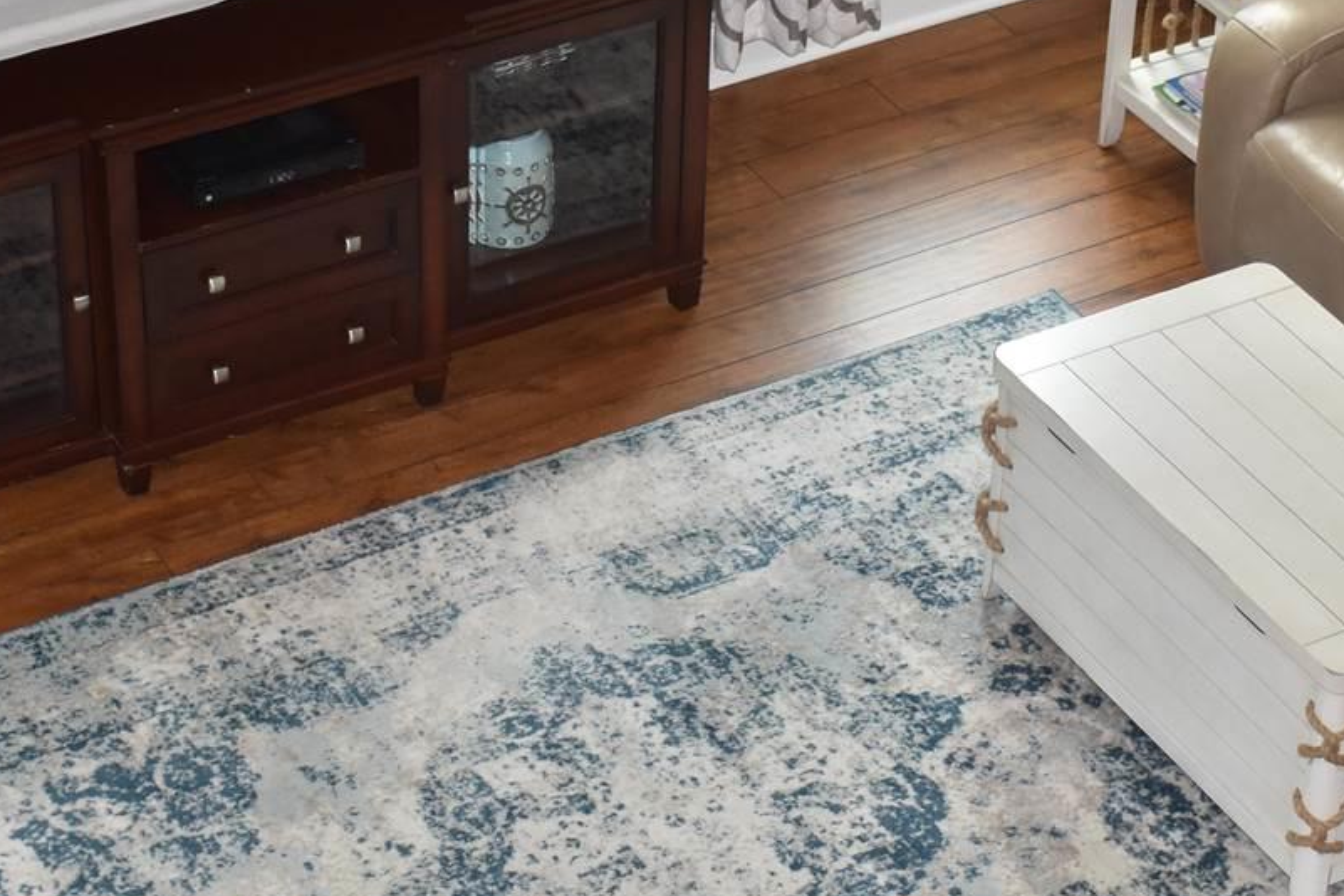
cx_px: 760
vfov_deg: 11.9
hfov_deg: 17.8
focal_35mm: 115
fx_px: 4293
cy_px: 456
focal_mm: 30
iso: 640
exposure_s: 1/125
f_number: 4.2
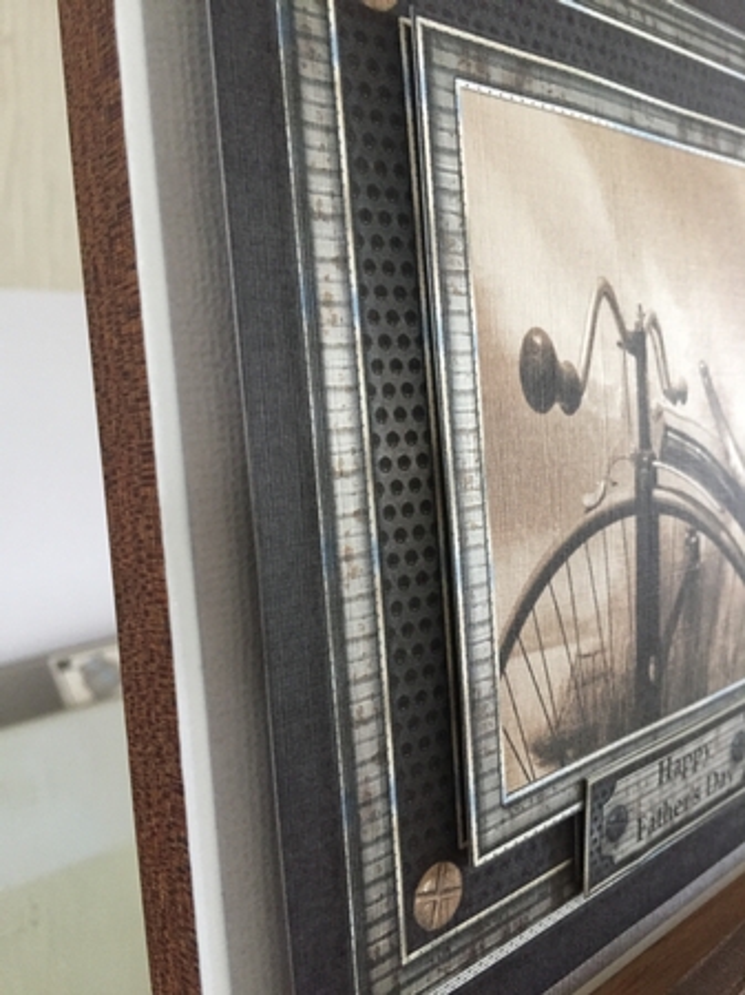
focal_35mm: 29
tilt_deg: -13.0
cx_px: 372
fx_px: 833
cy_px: 498
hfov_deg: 48.2
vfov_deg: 61.7
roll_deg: -4.3
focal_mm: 4.15
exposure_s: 1/20
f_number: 2.2
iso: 250
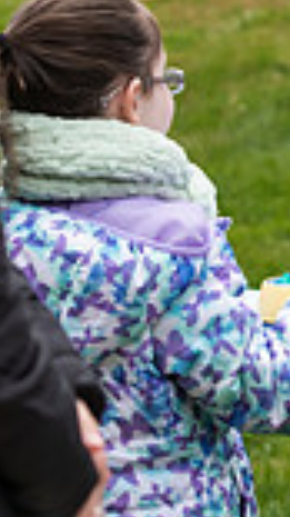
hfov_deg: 4.1
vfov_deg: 7.3
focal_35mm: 295
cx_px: 563
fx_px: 4039
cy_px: -2
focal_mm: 75
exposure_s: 1/400
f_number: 4
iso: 320
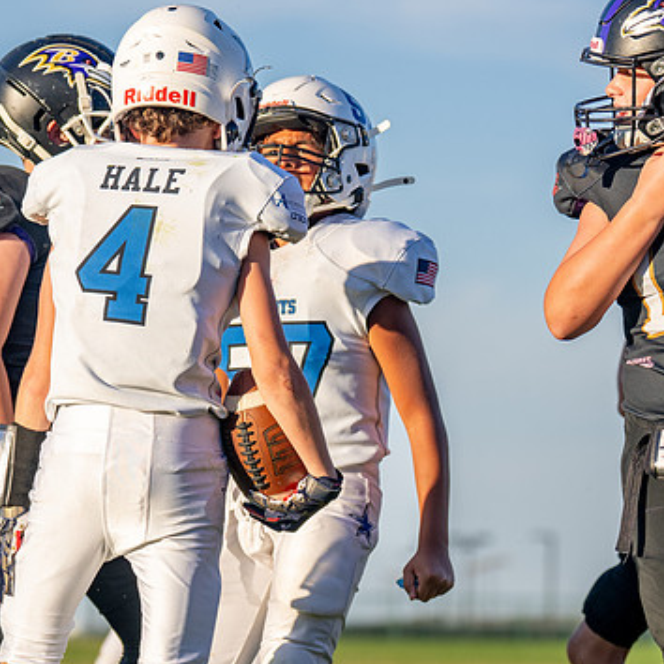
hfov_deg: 7.7
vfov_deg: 7.7
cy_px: 429
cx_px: 156
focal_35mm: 228
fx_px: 4948
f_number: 2.8
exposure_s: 1/2500
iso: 200
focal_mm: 100
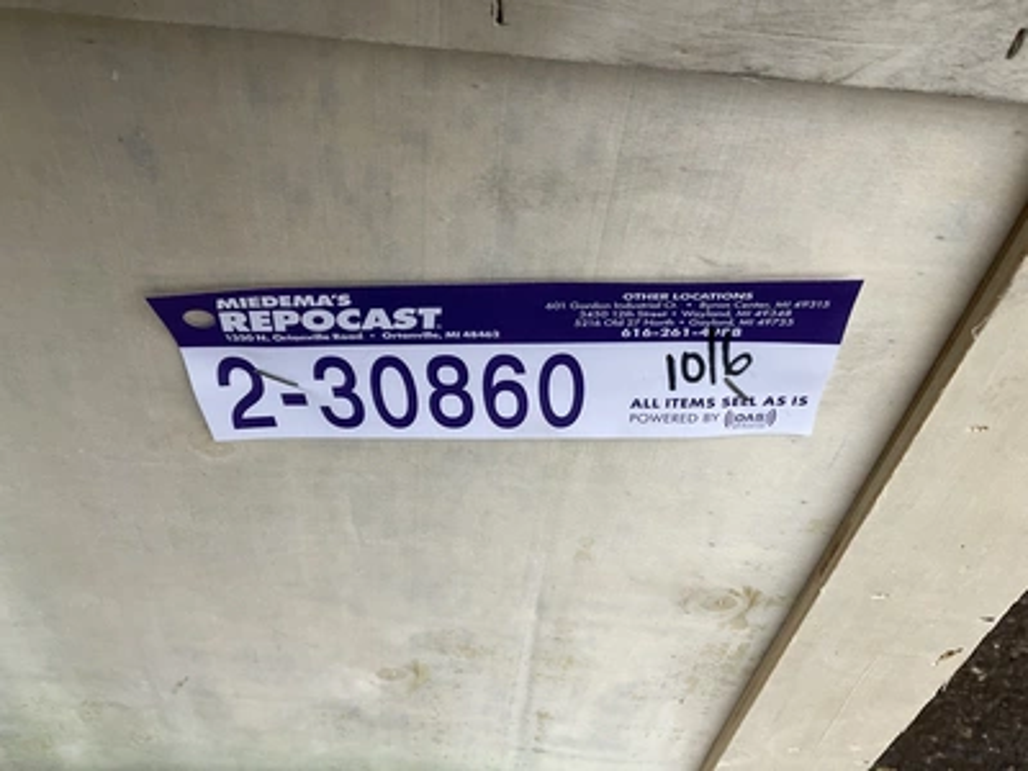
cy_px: 386
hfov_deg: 61.7
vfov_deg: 48.2
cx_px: 514
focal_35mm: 29
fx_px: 861
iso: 25
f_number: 1.8
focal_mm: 3
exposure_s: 1/439
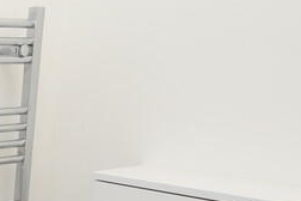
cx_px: -130
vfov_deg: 20.9
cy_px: 234
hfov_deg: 25.9
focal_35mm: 61
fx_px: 510
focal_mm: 10
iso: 800
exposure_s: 1/125
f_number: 5.6
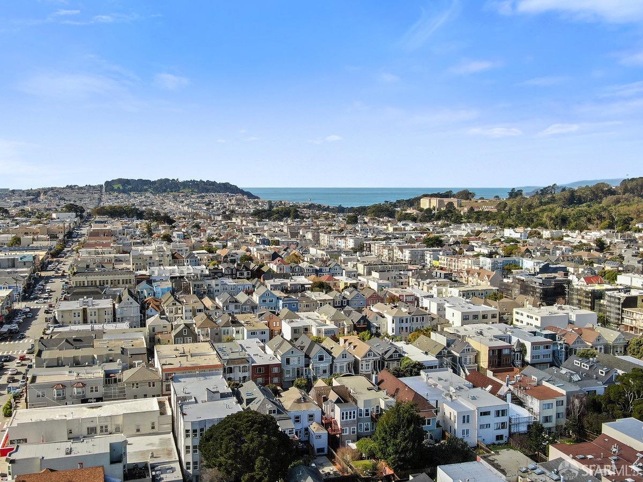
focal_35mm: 37
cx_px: 322
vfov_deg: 38.7
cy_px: 241
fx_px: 687
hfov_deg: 50.1
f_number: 3.4
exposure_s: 1/120
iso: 100
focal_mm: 6.35
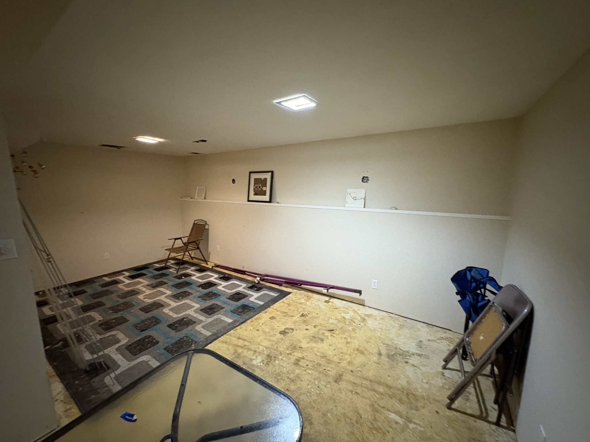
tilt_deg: -7.6
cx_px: 295
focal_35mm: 14
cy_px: 221
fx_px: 239
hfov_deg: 102.1
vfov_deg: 85.7
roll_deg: -0.2
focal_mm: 2.22
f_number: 2.2
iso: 800
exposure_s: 1/30
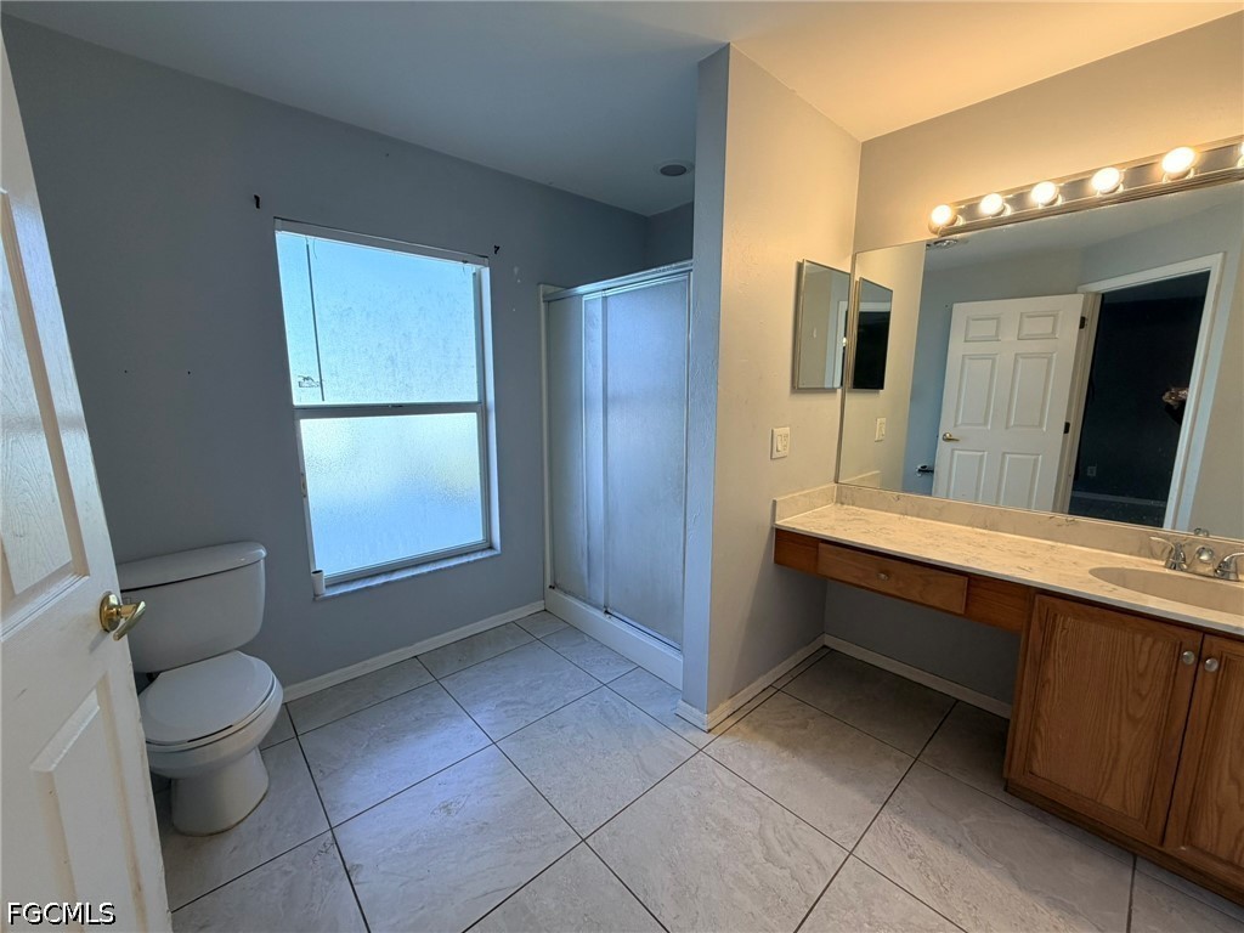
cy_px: 466
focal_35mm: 14
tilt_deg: -9.2
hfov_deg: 102.1
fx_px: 503
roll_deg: +0.2
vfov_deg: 85.7
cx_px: 622
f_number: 2.2
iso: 50
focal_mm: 2.22
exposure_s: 1/127
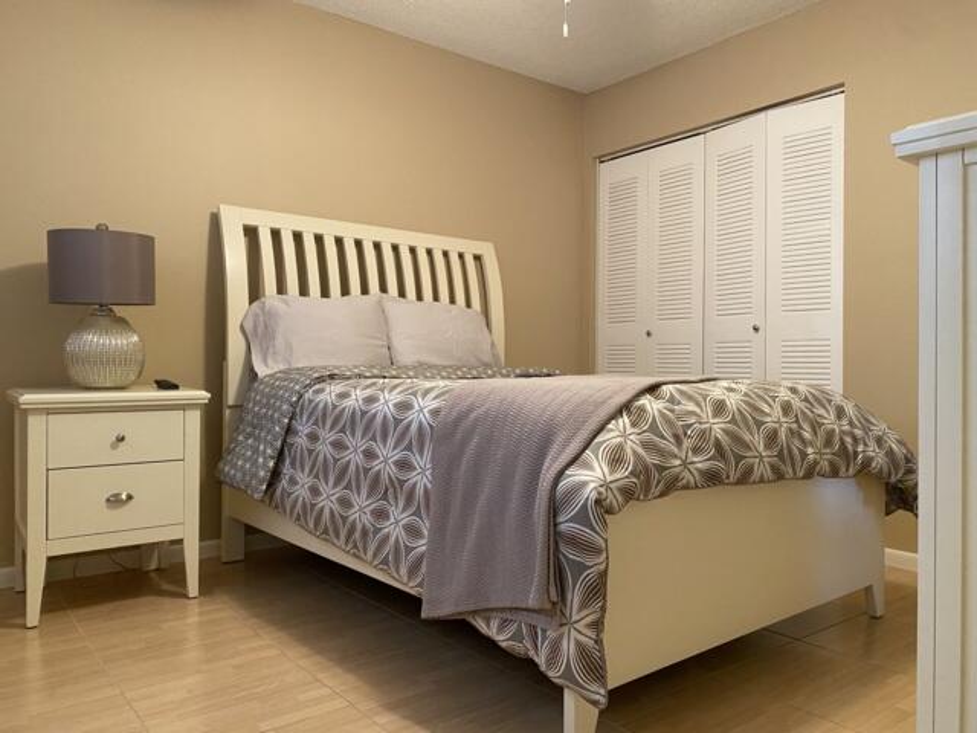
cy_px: 366
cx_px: 488
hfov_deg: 67.3
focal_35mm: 26
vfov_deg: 53.1
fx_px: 734
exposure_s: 1/60
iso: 320
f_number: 1.8
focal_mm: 4.25
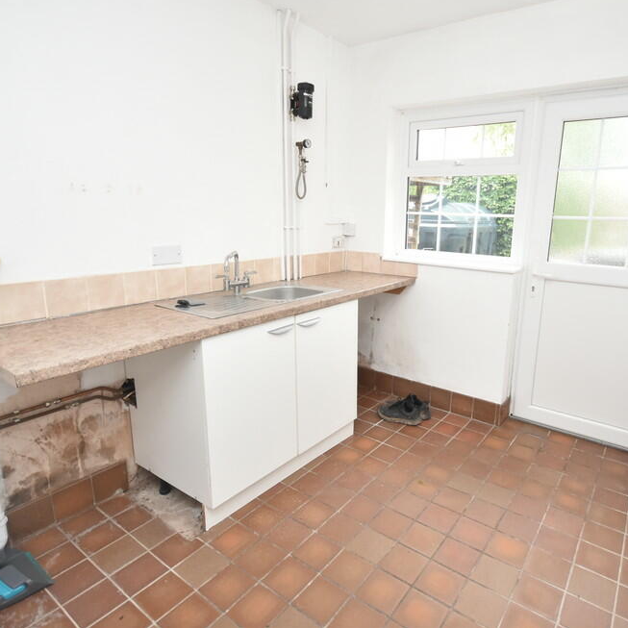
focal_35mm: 20
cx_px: 369
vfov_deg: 74.8
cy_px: 301
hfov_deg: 74.2
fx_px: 411
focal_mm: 10
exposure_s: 1/160
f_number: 4.5
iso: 800
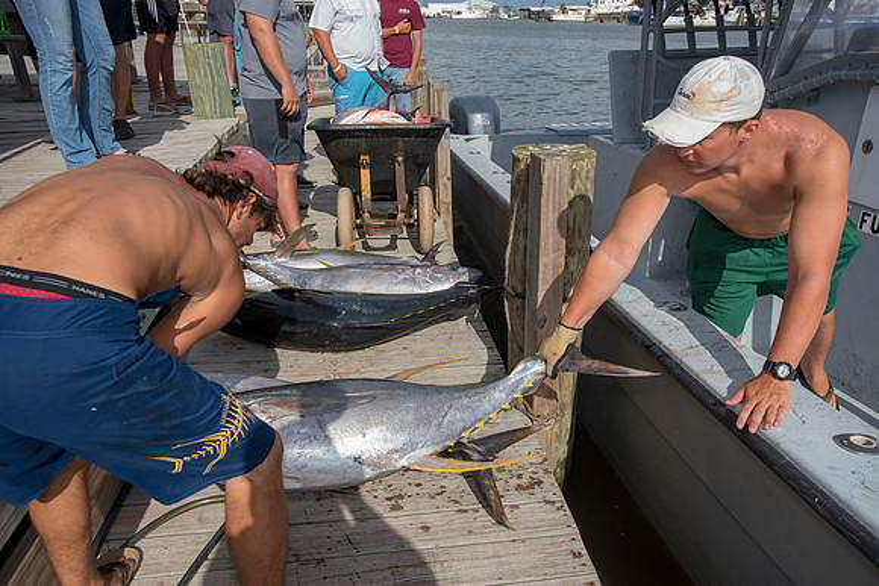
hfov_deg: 65.5
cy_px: 293
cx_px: 440
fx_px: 684
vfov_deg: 46.4
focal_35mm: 28
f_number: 5.6
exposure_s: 1/1000
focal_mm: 28
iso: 250
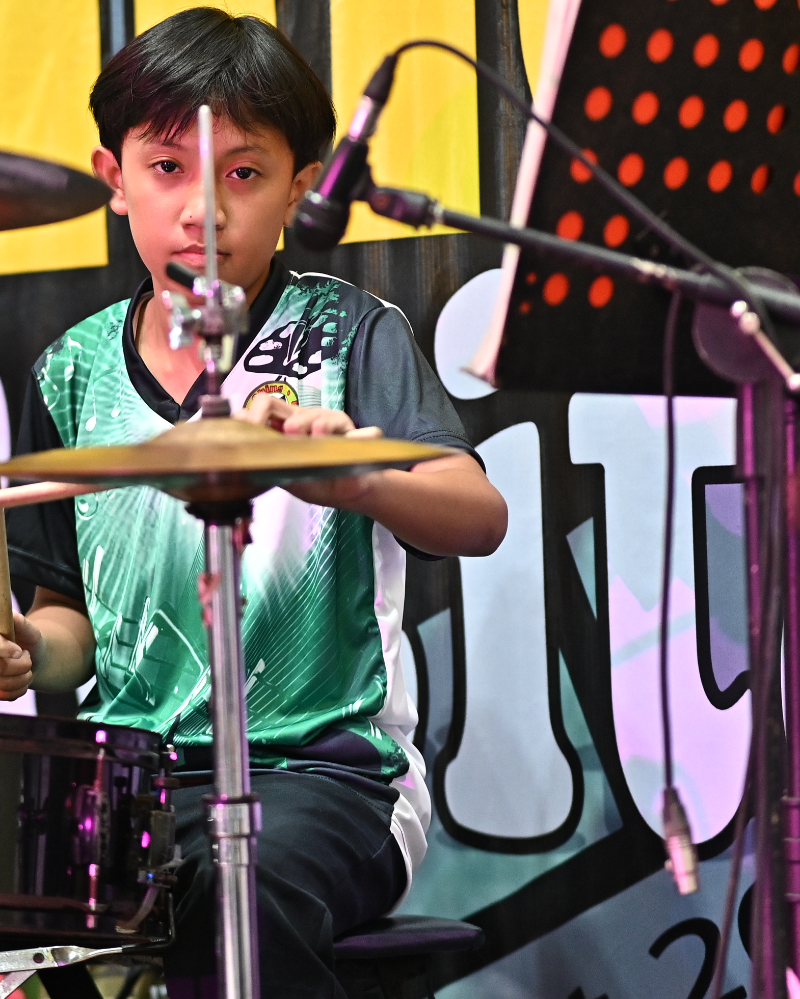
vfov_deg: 10.8
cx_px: 158
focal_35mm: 179
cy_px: 498
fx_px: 5297
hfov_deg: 8.6
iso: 1000
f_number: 1.8
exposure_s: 1/320
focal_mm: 85
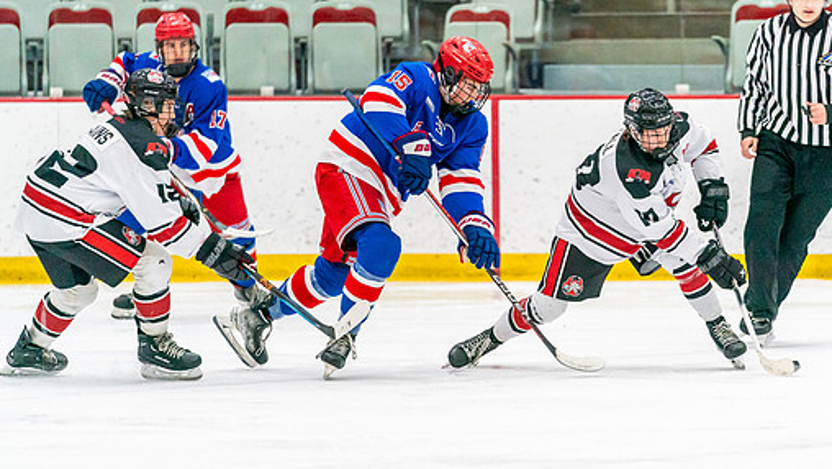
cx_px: 486
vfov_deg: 4.1
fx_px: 6576
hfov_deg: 7.2
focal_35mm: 298
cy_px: 250
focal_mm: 200
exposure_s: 1/1250
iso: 3200
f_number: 2.8
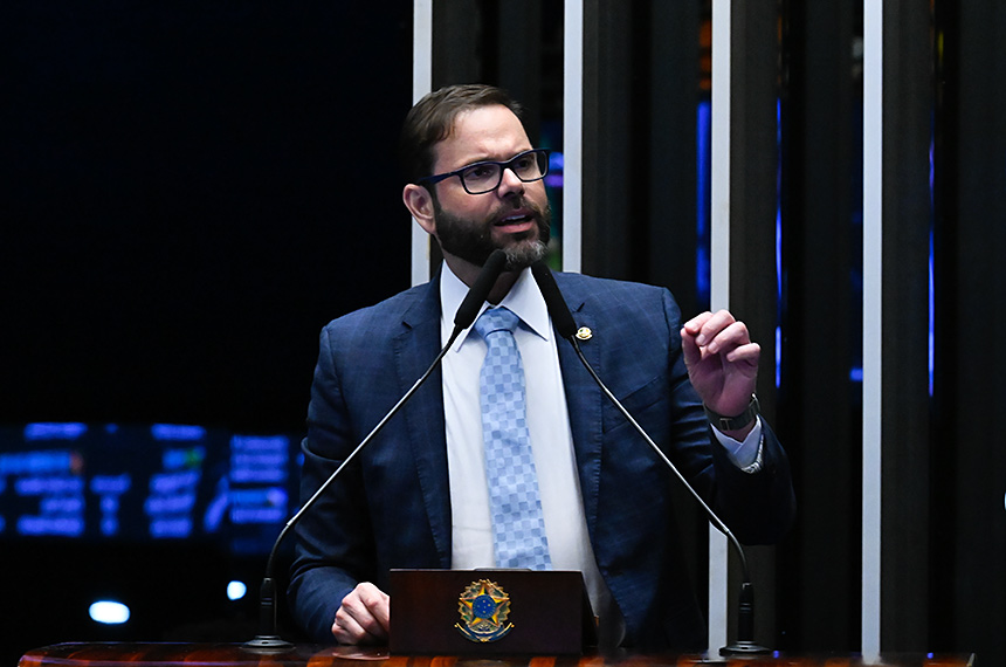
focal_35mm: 240
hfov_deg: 8.6
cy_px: 334
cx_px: 503
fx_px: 6694
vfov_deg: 5.7
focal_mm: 160
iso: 6400
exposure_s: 1/125
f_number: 6.3
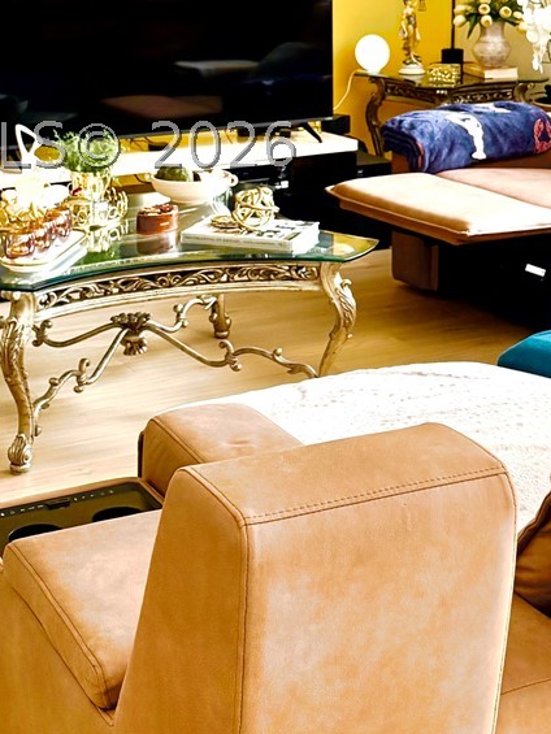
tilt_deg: -10.1
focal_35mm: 68
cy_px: 146
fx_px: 1443
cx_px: 220
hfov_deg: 21.6
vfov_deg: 28.0
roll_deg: +0.7
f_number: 1.78
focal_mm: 6.76
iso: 200
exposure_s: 1/101
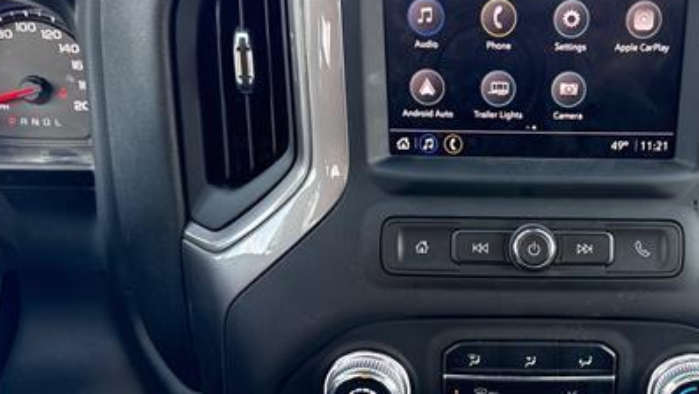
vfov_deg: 28.2
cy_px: 255
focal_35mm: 42
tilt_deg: -25.4
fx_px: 779
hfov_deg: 46.8
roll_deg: -0.3
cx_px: 516
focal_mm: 6.76
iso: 200
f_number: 1.78
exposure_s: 1/165
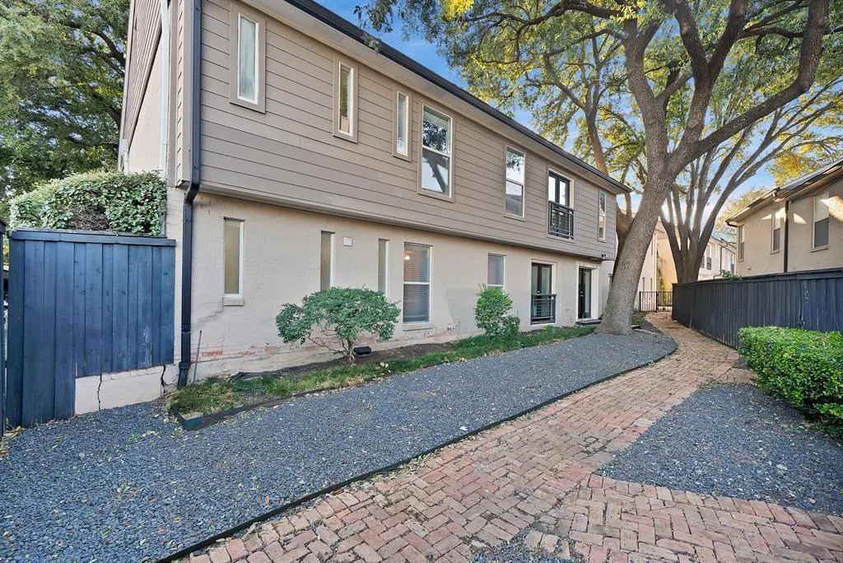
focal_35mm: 14
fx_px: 328
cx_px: 422
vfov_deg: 81.3
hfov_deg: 104.2
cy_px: 282
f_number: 9
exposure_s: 1/13
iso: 640
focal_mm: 14
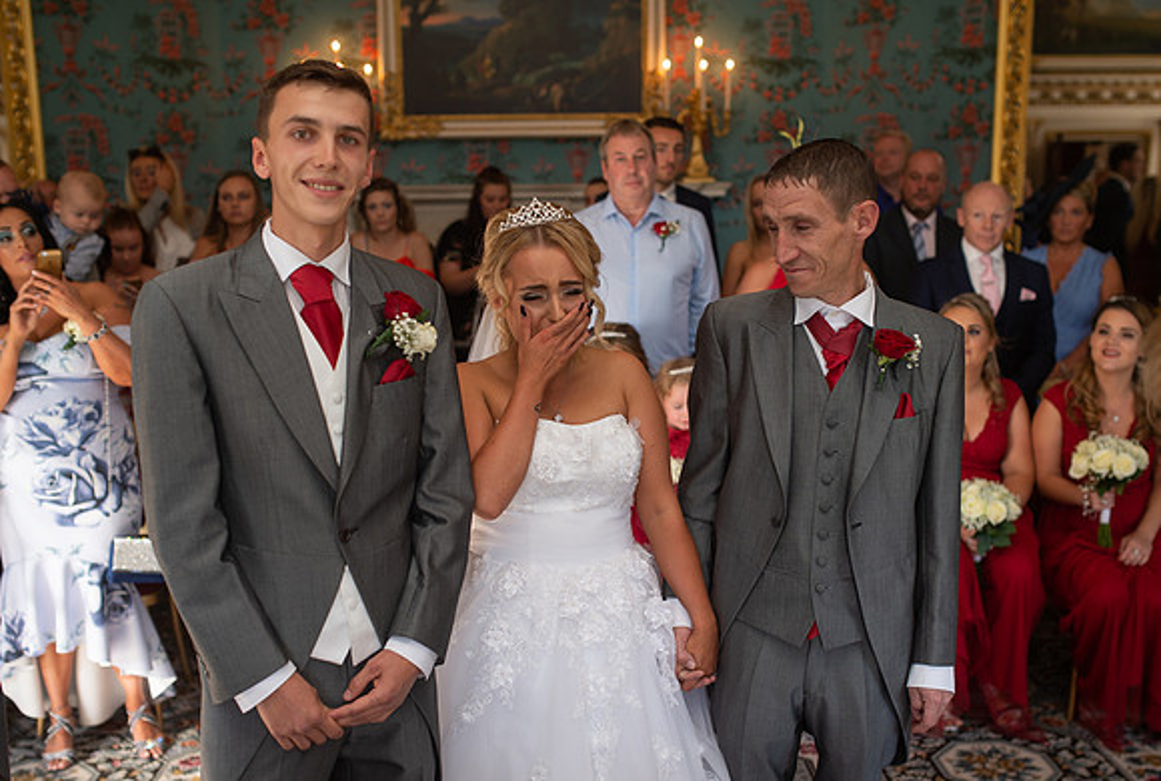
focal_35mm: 41
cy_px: 453
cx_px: 584
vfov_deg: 32.8
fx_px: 1324
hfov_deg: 47.4
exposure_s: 1/125
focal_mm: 35
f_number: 2.5
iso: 100
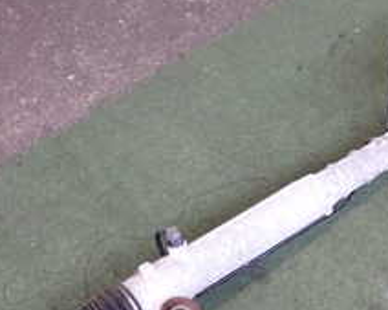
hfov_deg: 22.8
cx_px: 302
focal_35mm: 83
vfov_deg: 18.2
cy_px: 271
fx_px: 952
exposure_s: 1/30
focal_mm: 5.4
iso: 200
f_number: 2.3
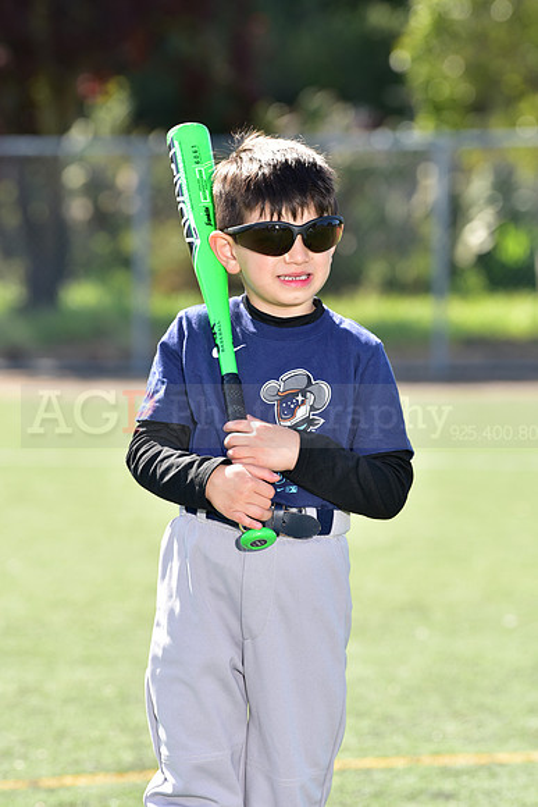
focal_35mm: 185
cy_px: 404
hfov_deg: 7.4
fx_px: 4144
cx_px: 269
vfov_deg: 11.1
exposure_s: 1/160
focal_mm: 185
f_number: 5.6
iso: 100
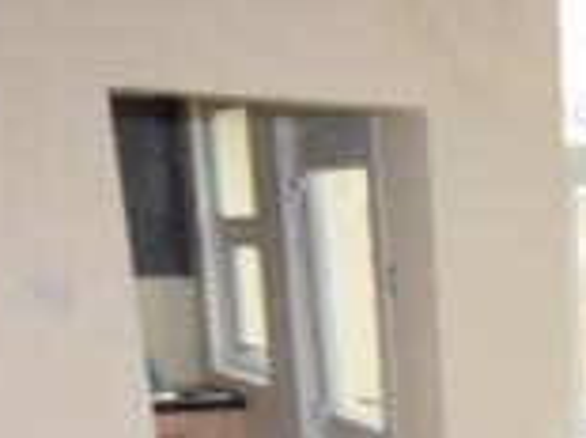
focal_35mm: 73
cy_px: 700
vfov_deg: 17.6
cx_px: 758
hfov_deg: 23.6
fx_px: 1235
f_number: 5
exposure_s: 1/100
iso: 800
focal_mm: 12
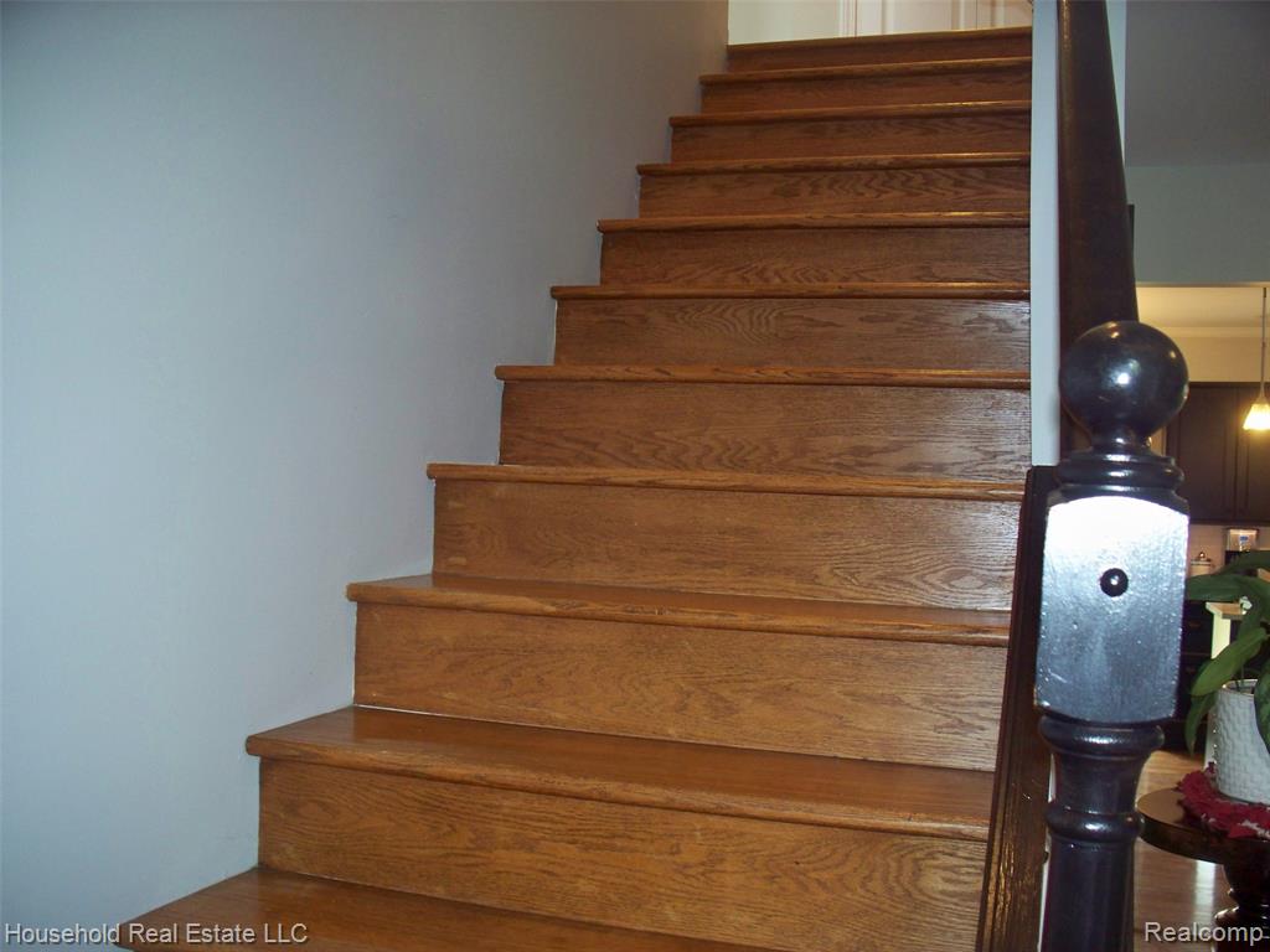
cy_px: 476
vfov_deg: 40.7
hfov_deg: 52.6
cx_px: 635
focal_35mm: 35
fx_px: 1284
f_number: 2.8
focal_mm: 7.54
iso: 200
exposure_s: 1/30
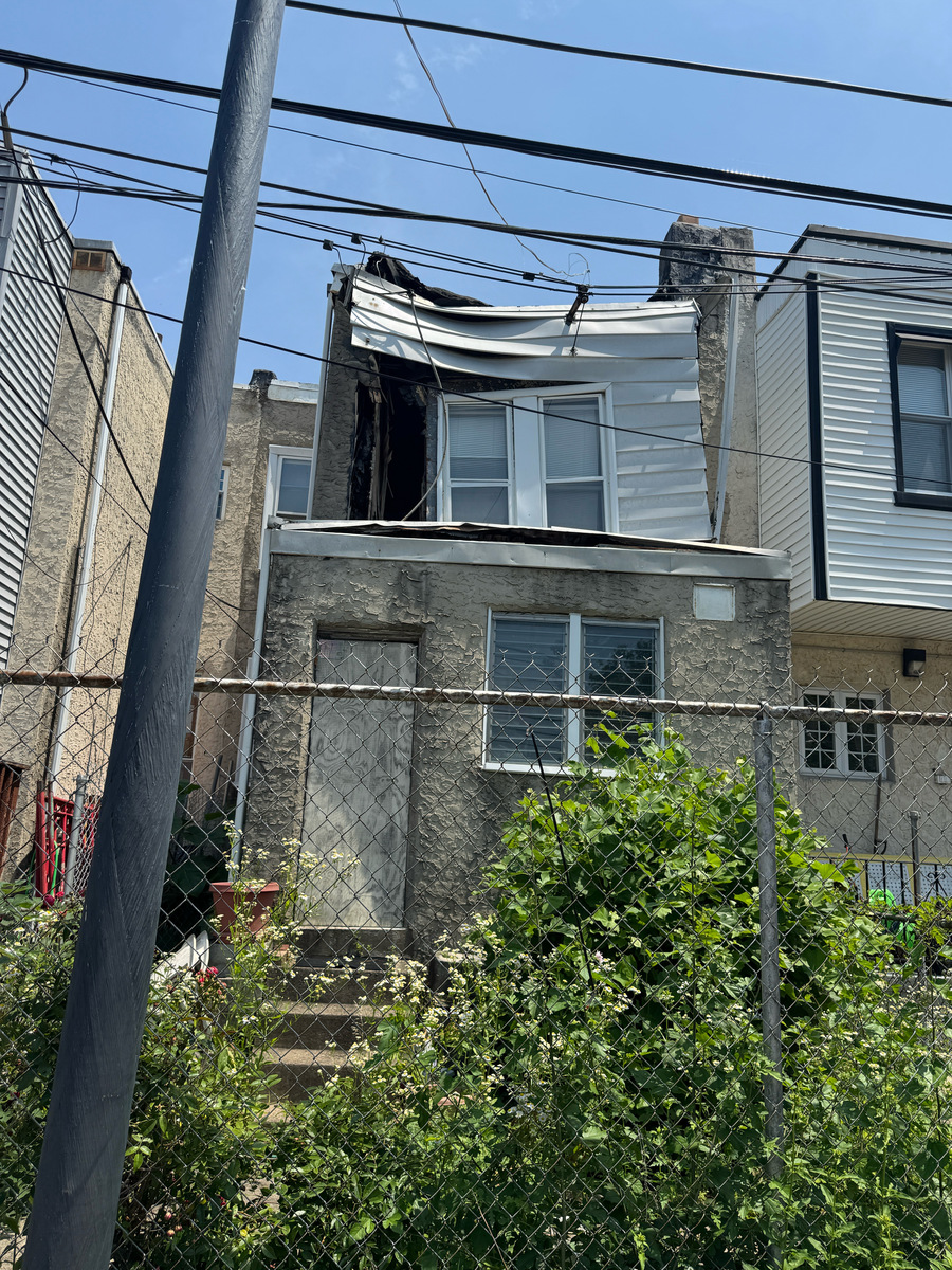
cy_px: 635
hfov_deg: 56.8
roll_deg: -2.8
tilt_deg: +13.6
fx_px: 880
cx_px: 476
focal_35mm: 24
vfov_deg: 71.6
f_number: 1.78
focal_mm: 6.76
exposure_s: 1/4049
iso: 80
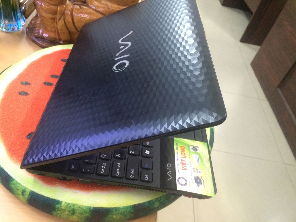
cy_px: 111
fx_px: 248
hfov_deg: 61.7
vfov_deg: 48.2
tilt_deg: -41.8
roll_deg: -16.4
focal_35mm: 29
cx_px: 148
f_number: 2.2
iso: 320
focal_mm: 4.15
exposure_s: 1/17
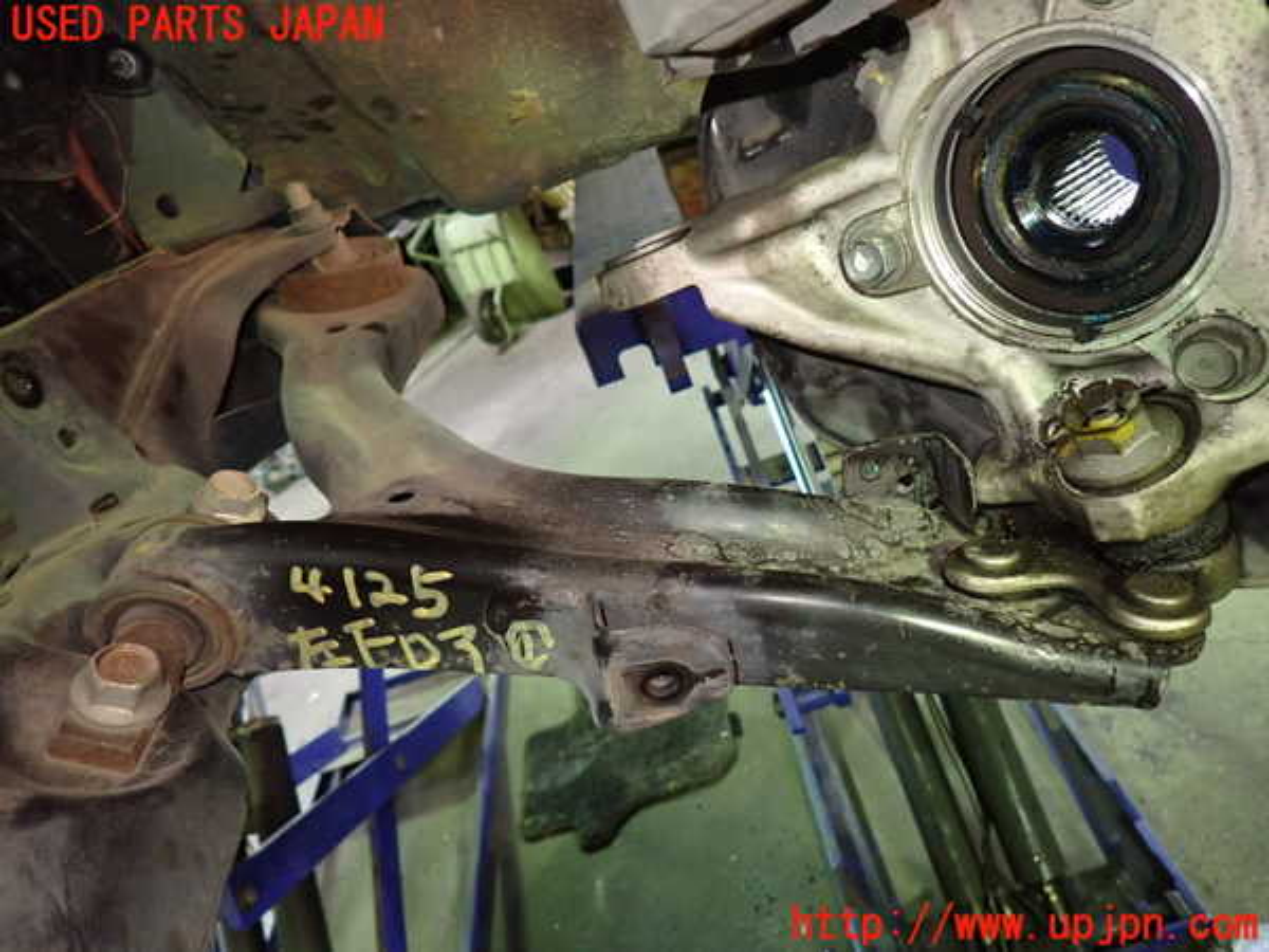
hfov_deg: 69.4
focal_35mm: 25
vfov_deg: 54.9
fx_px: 916
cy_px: 476
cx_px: 634
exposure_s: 1/30
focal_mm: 4.5
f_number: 2
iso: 800
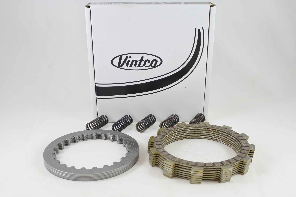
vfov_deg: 43.6
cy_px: 98
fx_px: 247
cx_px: 148
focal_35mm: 30
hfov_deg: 61.9
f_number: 3.8
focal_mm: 11.2
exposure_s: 1/125
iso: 450
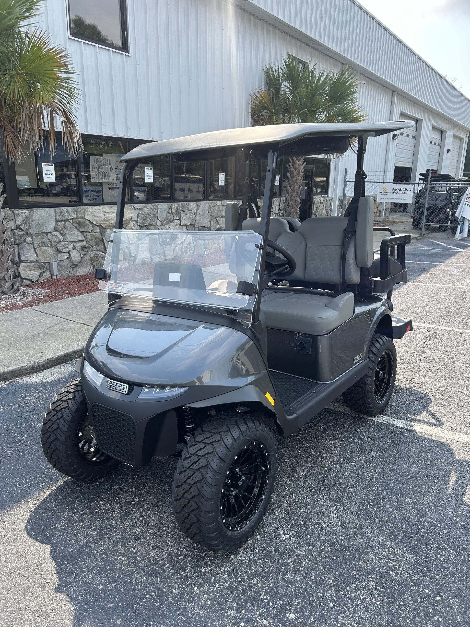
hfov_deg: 53.1
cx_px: 235
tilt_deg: -15.8
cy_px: 314
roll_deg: -0.9
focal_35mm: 26
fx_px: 471
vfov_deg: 67.3
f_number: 1.5
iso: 50
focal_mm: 5.7
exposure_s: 1/1377
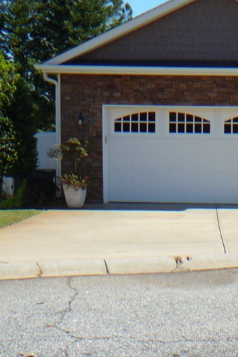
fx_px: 695
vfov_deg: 28.8
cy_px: 185
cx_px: 315
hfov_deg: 18.1
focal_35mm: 70
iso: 80
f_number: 2.8
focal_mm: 5.2
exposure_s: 1/800
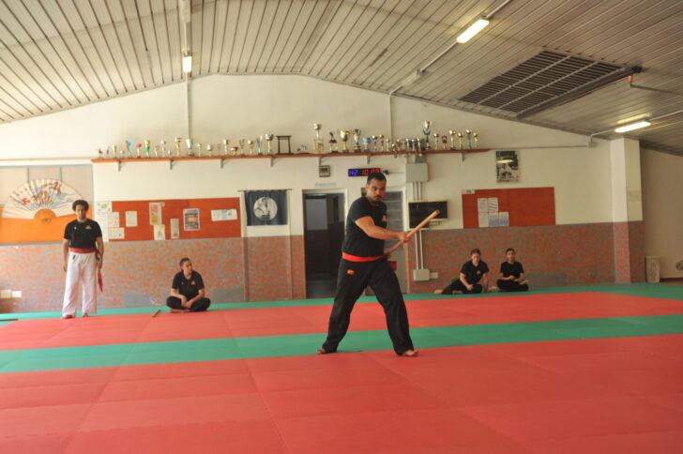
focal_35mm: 52
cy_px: 227
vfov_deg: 25.9
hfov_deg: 38.2
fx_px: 986
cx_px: 342
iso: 1600
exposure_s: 1/500
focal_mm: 52
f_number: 4
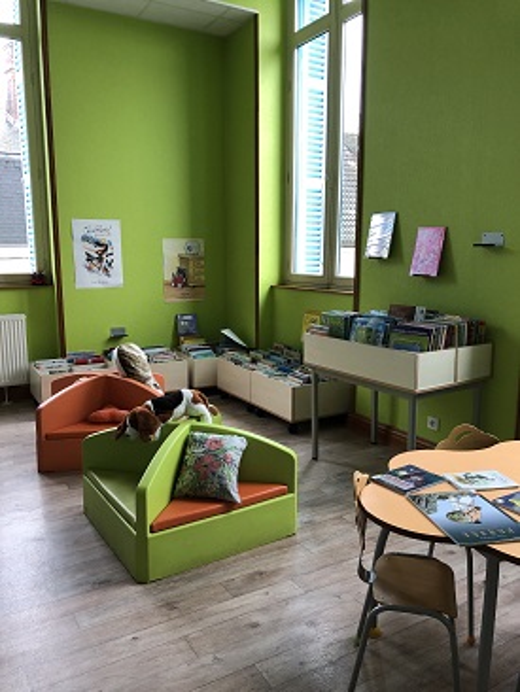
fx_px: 560
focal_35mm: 28
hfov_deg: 49.8
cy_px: 346
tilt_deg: -10.0
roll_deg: -0.5
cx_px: 260
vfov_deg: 63.4
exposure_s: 1/30
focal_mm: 4
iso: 40
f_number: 1.8
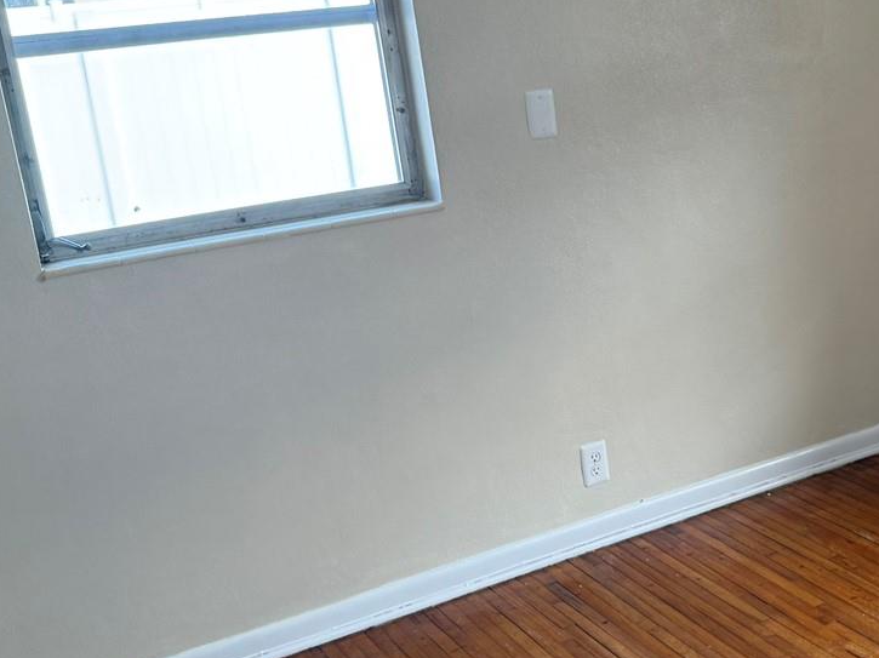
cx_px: 729
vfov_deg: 27.5
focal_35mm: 53
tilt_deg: -17.7
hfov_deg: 34.8
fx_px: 1345
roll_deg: +4.4
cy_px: 334
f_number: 1.78
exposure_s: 1/120
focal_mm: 6.76
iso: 160
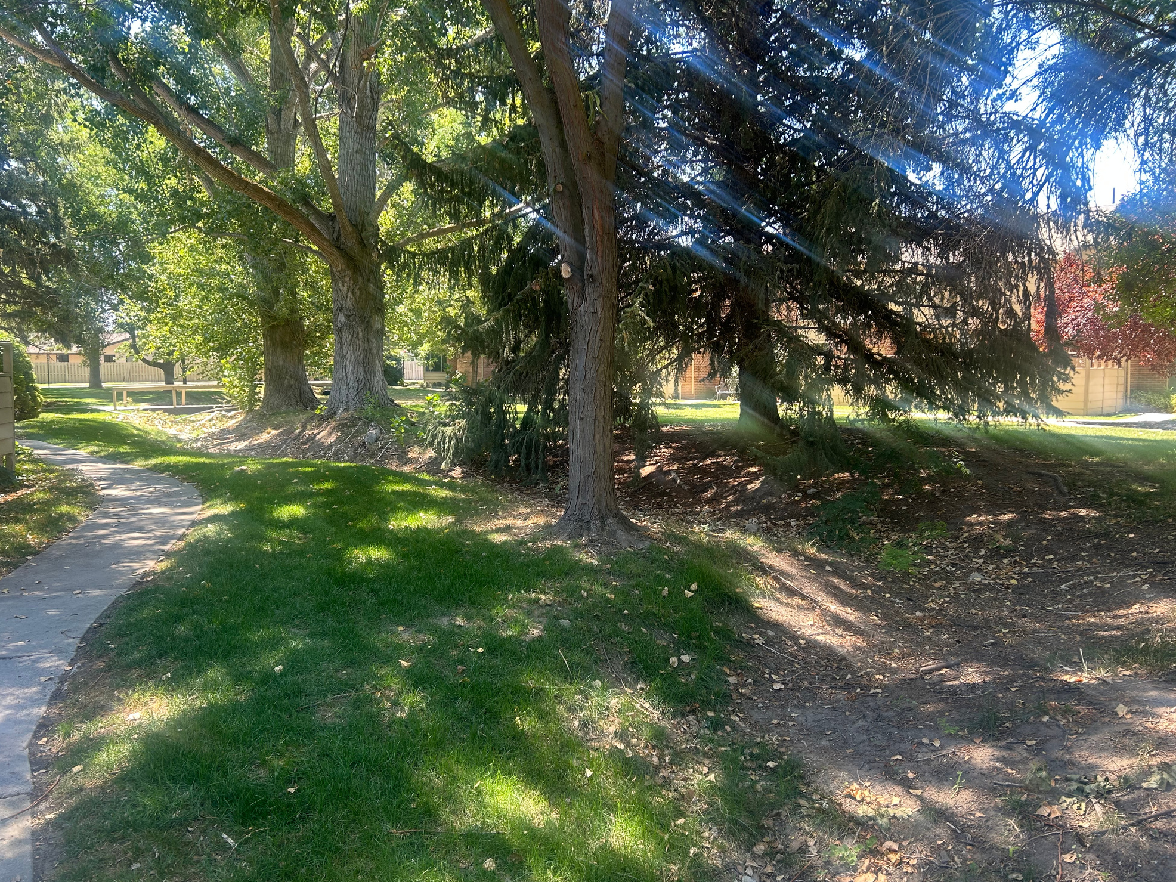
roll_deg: -0.3
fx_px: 917
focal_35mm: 27
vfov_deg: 51.4
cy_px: 435
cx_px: 571
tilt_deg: -5.0
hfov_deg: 65.3
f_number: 1.5
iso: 40
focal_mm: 5.7
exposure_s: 1/145
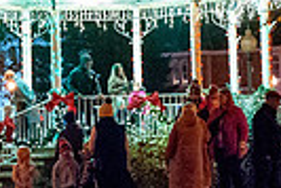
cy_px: 4
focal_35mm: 157
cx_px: 91
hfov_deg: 13.0
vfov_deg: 8.7
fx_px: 1227
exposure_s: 1/125
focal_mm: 36
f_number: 2.8
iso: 6400
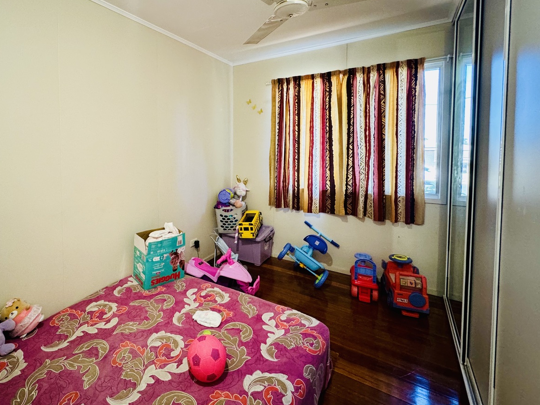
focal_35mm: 18
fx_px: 281
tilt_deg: -3.3
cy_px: 161
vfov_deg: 70.8
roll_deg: +1.4
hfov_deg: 86.0
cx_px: 201
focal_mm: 2.22
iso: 250
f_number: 2.2
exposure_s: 1/50
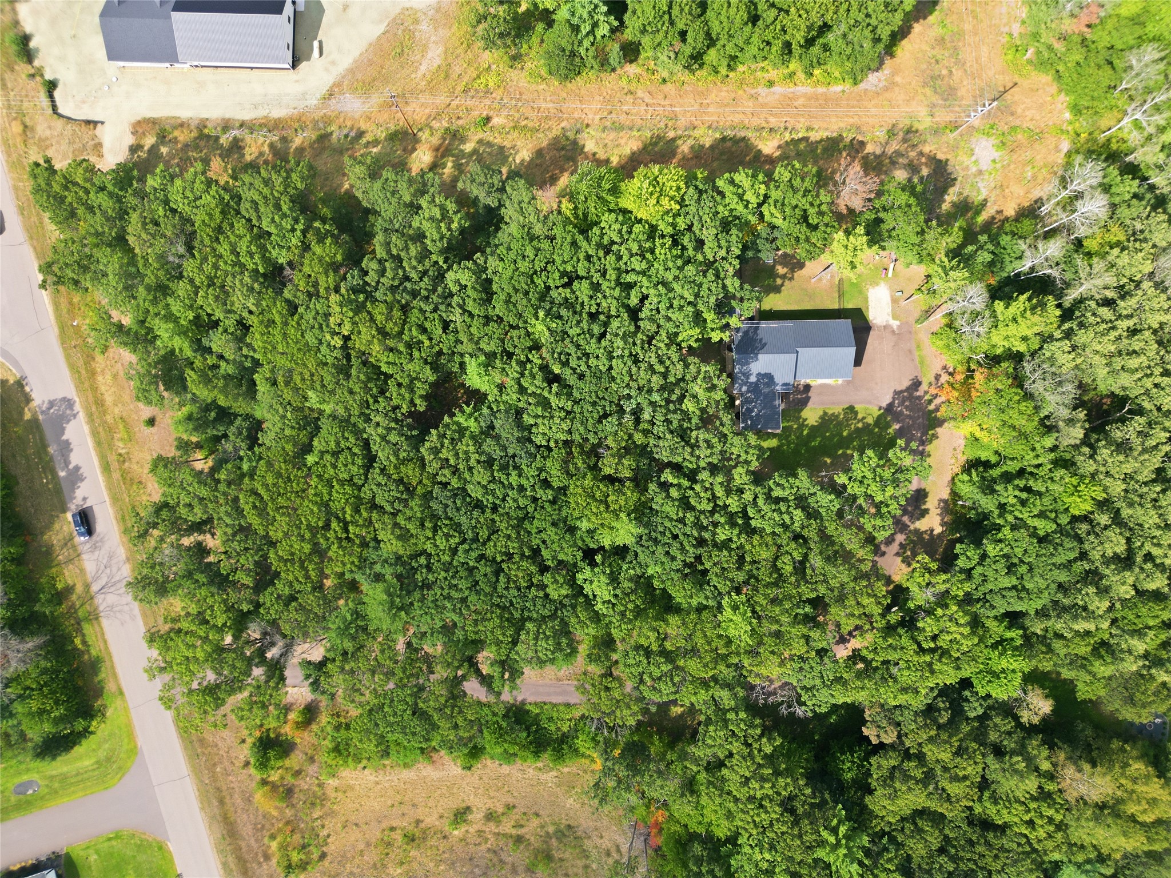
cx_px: 586
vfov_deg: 56.8
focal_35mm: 24
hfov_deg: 71.6
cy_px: 439
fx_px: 812
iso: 110
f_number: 1.7
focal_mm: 6.7
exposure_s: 1/160
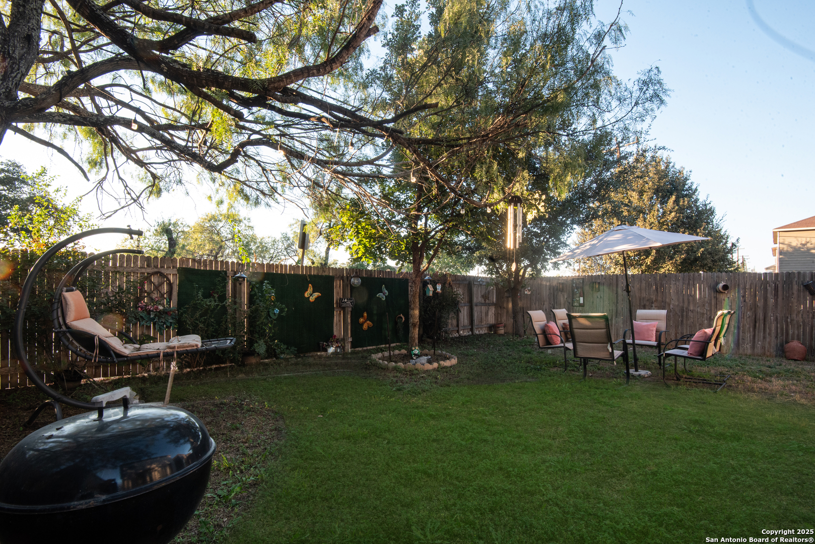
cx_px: 408
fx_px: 362
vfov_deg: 73.8
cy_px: 272
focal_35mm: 16
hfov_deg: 96.7
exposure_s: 1/20
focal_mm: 16
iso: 640
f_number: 20
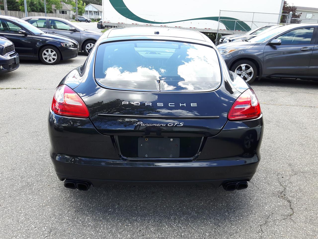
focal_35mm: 31
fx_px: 285
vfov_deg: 45.4
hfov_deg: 58.4
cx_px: 159
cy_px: 120
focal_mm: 3.7
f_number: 1.9
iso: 40
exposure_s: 1/193
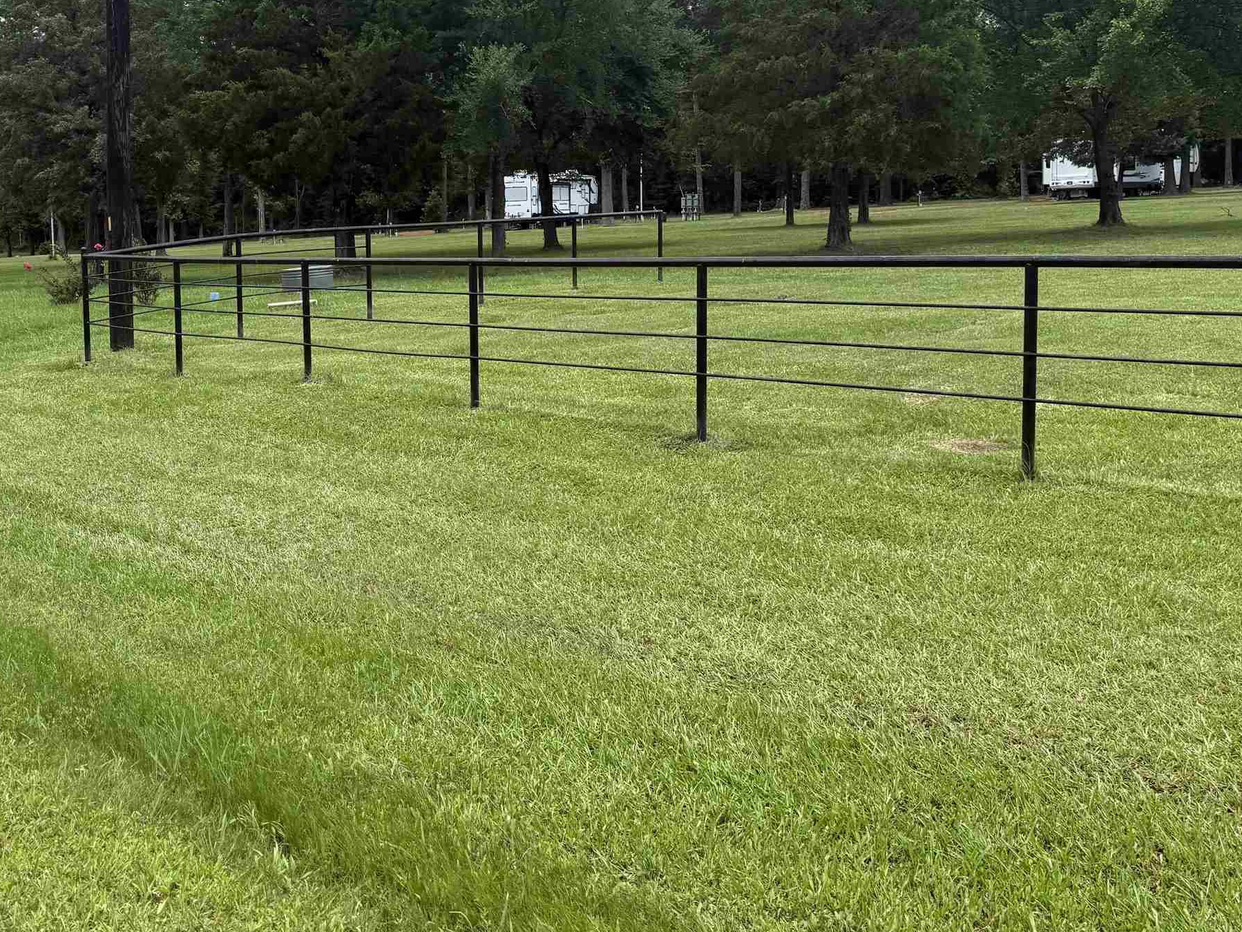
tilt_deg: -4.3
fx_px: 1471
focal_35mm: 41
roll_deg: +0.4
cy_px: 317
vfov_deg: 34.8
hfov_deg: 44.7
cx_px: 366
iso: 80
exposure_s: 1/3021
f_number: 1.78
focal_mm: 6.76
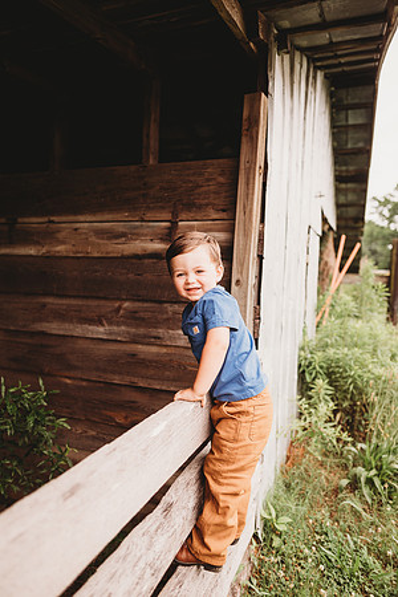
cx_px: 199
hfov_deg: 53.1
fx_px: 398
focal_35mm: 24
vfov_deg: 73.7
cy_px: 298
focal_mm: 24
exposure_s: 1/640
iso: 100
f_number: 2.2
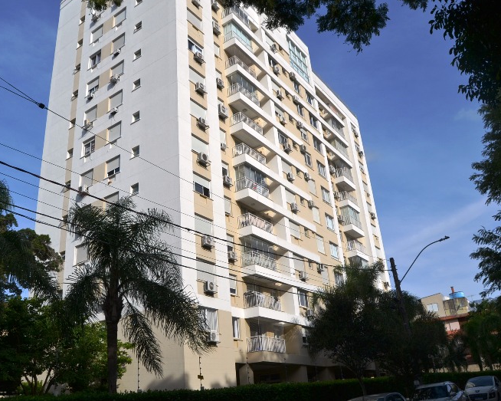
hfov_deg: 56.9
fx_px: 460
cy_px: 198
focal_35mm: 31
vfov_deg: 47.1
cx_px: 212
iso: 100
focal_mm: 18
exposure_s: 1/320
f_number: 9
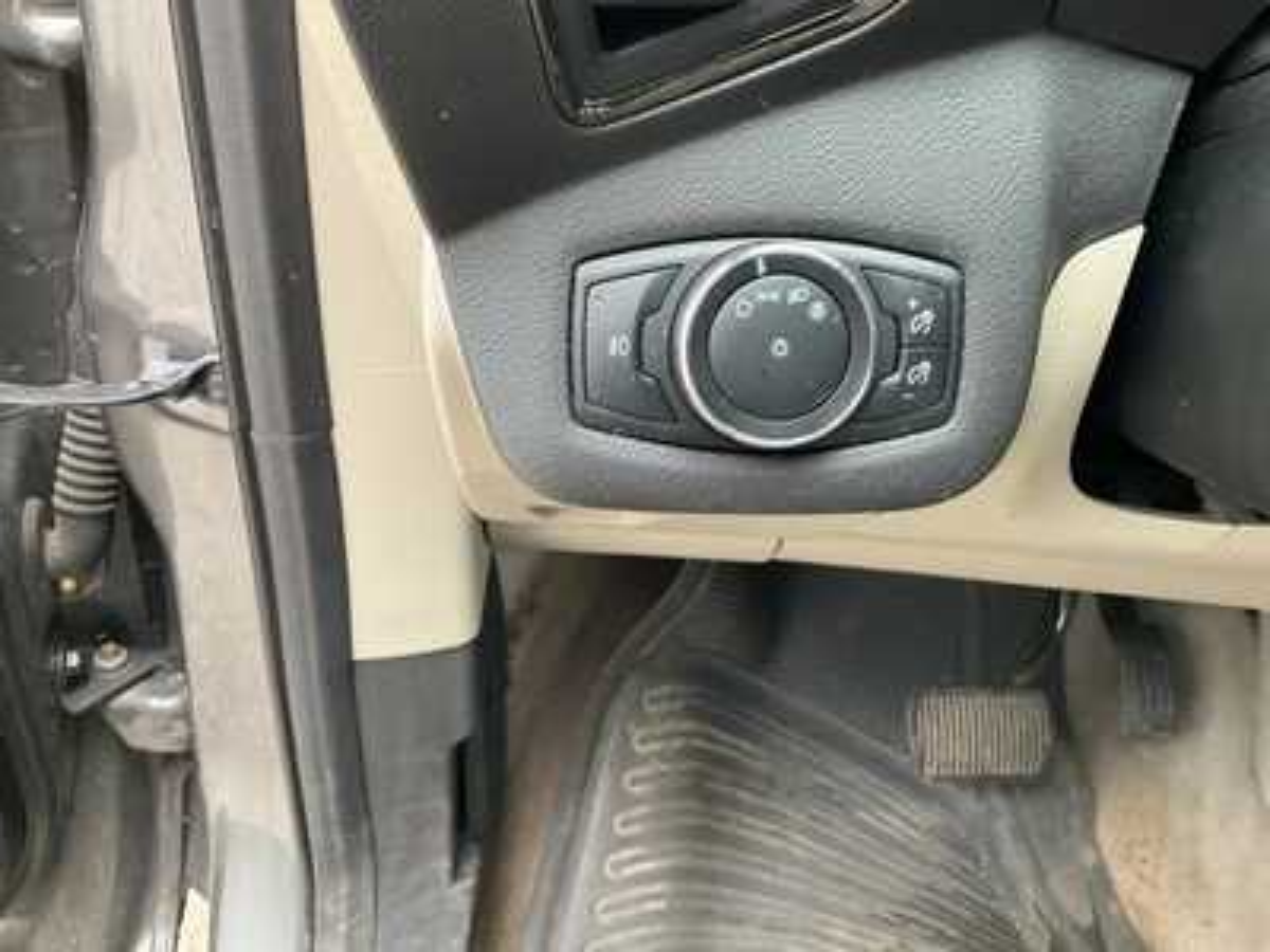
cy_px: 476
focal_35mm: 29
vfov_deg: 48.2
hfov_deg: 61.7
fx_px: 1064
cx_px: 635
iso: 64
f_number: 1.8
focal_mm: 3
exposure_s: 1/64
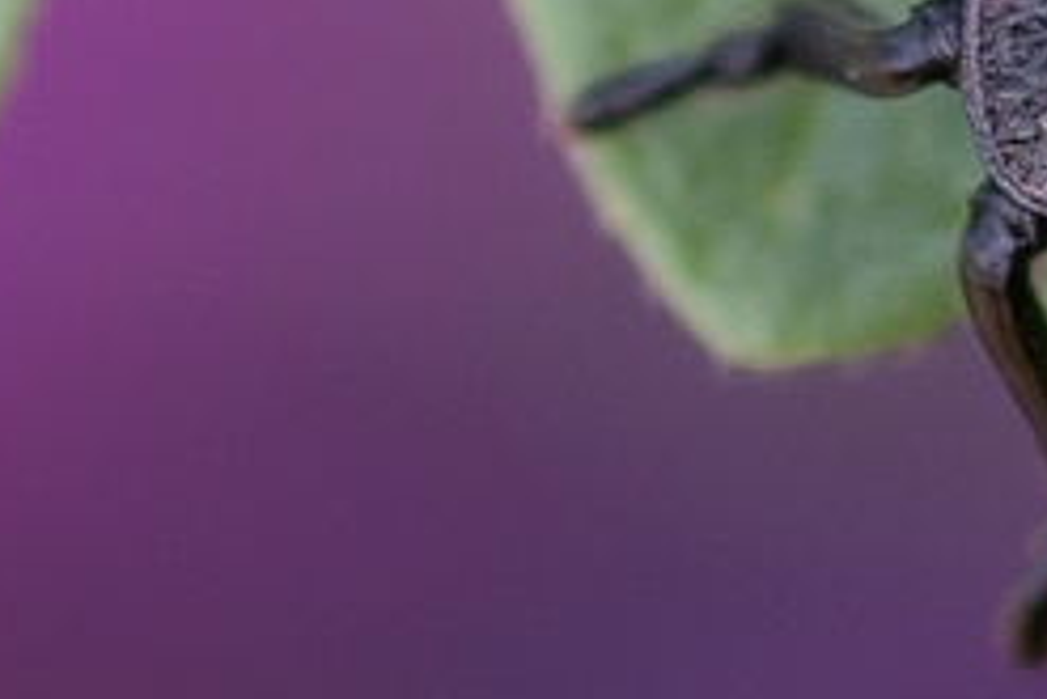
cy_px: 76
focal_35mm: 1028
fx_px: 29914
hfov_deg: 2.0
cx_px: 1009
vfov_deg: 1.3
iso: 100
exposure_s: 1/30
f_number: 7.1
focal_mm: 105
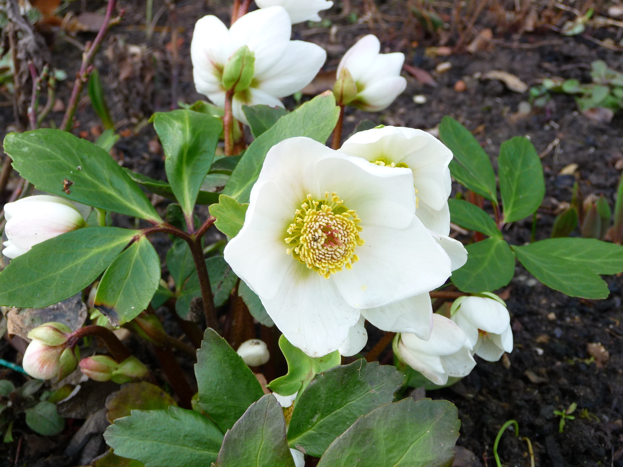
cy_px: 234
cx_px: 312
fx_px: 864
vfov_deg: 30.3
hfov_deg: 39.7
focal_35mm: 48
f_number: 4.2
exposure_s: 1/100
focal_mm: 8
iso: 100
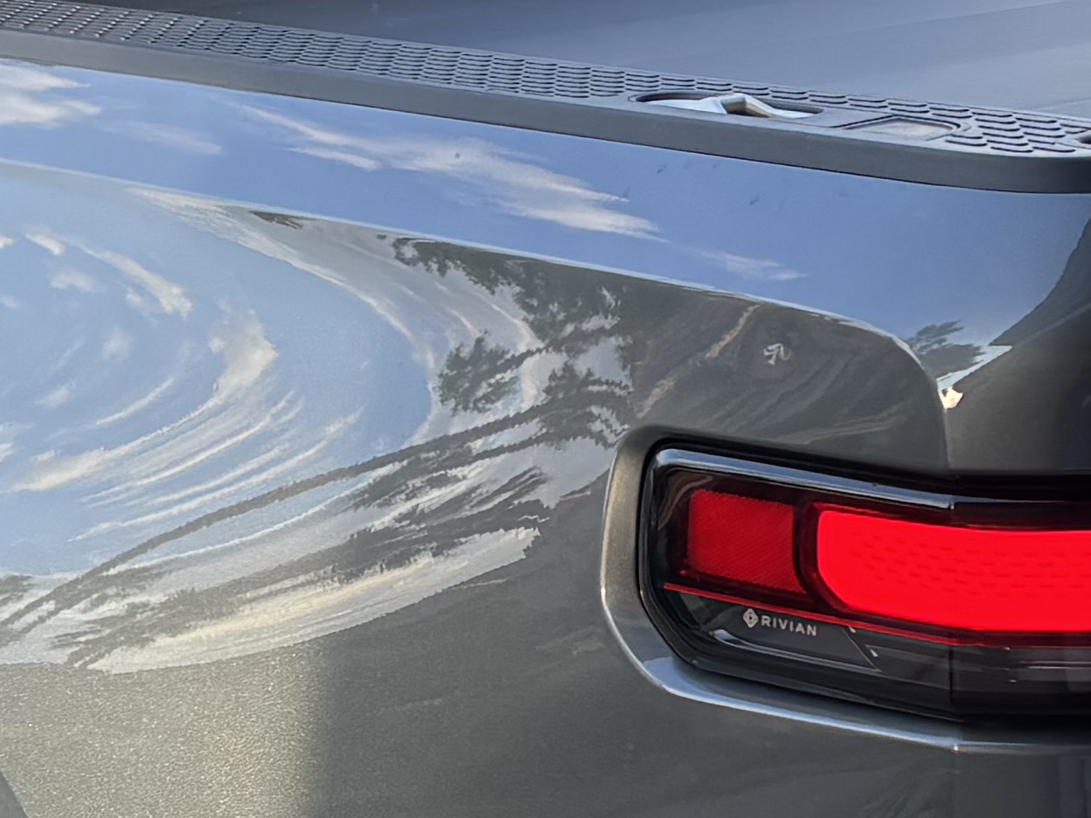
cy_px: 510
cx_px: 610
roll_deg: +0.2
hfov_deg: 16.5
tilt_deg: -16.1
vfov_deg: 12.4
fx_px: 3751
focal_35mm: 119
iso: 40
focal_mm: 5.96
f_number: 1.6
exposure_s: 1/260
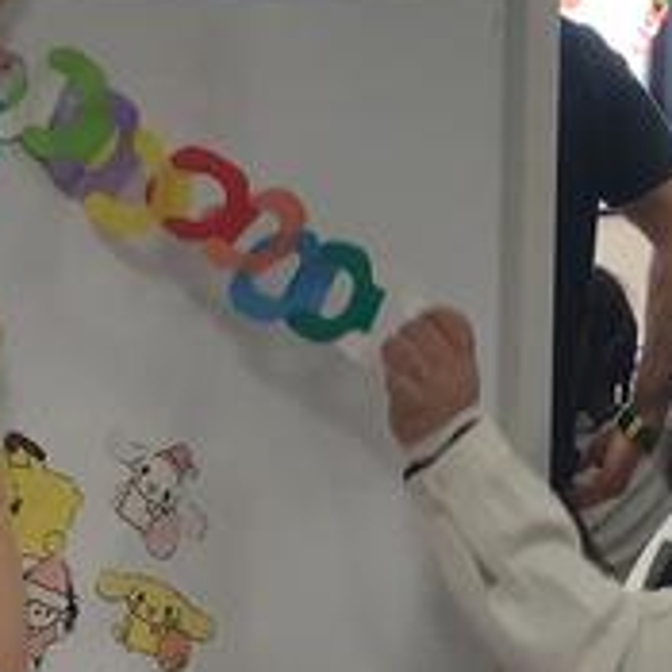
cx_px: 296
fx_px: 3448
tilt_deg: -15.8
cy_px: 791
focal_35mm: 157
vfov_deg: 10.9
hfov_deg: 11.1
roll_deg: +2.0
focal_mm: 3.3
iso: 32
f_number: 2.4
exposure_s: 1/60
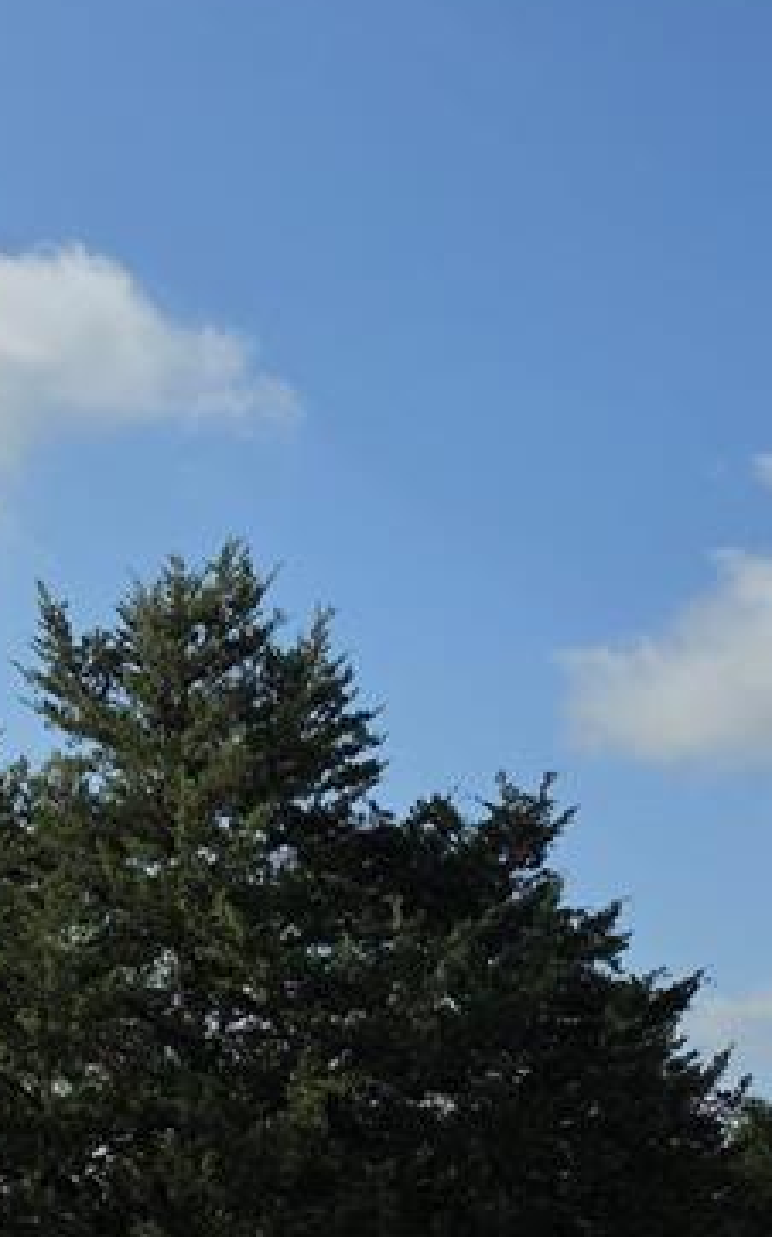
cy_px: 772
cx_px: 7
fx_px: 2325
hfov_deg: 18.4
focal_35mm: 69
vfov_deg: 29.7
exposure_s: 1/7939
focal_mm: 6.5
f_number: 1.4
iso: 40
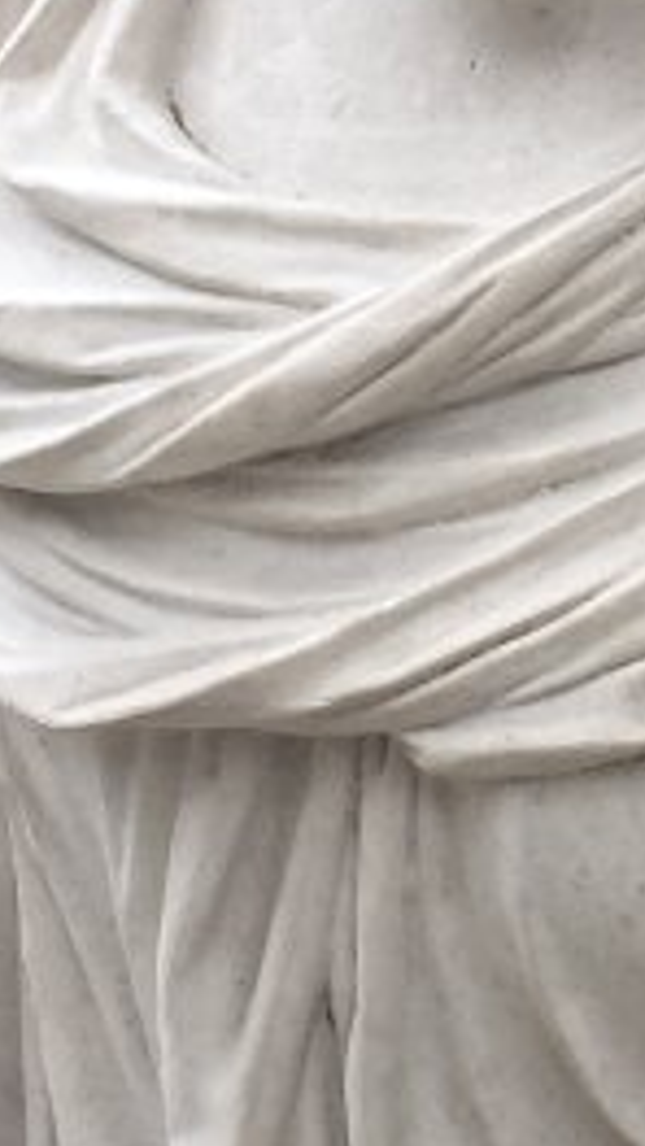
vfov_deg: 14.9
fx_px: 4377
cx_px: 689
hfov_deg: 8.4
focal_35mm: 144
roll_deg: +0.8
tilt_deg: -15.9
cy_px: 322
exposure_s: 1/50
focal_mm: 4.15
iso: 32
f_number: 2.2
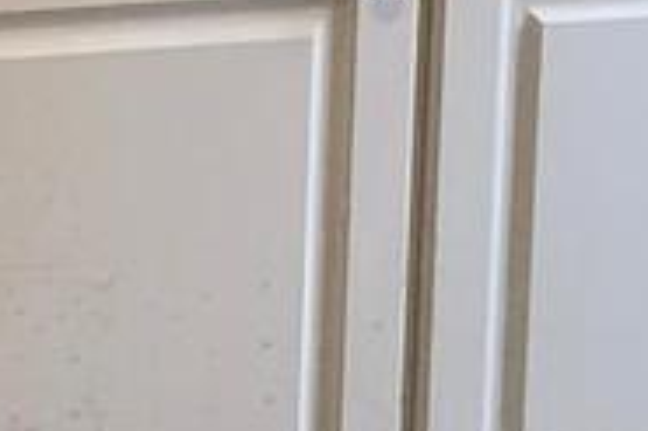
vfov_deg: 5.9
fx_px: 4082
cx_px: -172
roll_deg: +0.0
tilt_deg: -11.2
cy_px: -343
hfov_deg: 8.9
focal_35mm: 227
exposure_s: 1/30
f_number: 1.8
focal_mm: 4
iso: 32
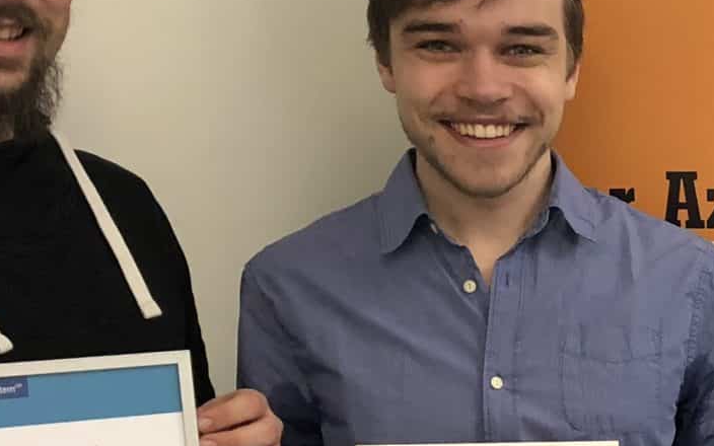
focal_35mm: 108
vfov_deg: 12.0
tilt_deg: -8.9
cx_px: 963
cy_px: 455
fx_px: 2102
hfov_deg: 17.9
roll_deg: -0.5
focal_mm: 3.99
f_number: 1.8
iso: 50
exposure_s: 1/17
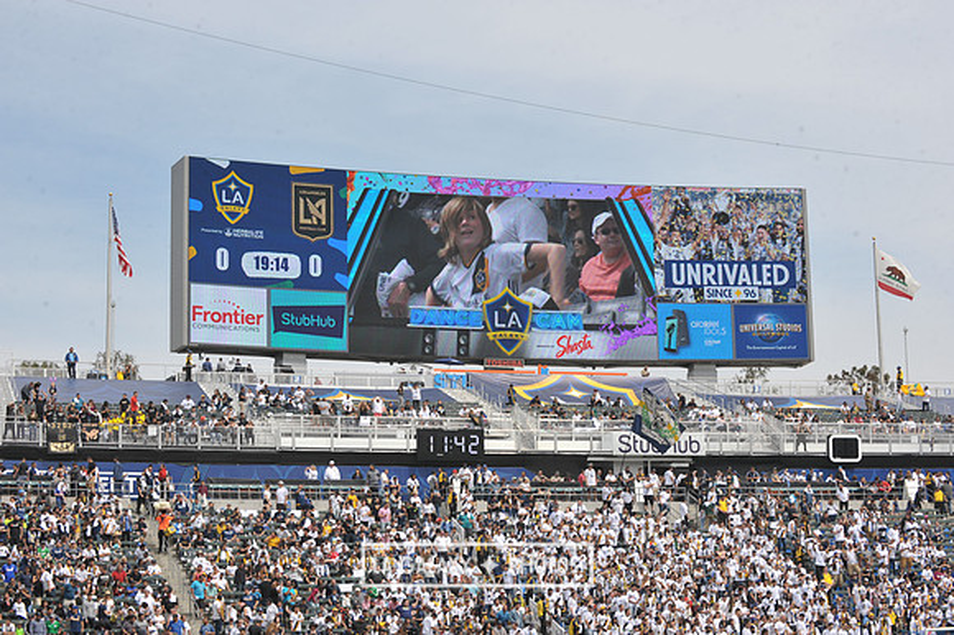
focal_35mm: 75
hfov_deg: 27.0
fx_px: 1986
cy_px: 318
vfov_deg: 18.2
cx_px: 477
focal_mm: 75
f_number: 10
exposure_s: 1/400
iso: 250
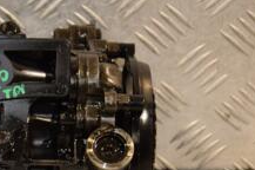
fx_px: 1528
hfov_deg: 9.4
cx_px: -90
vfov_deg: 6.3
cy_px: 139
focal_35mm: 216
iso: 800
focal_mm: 52
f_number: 5
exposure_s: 1/125
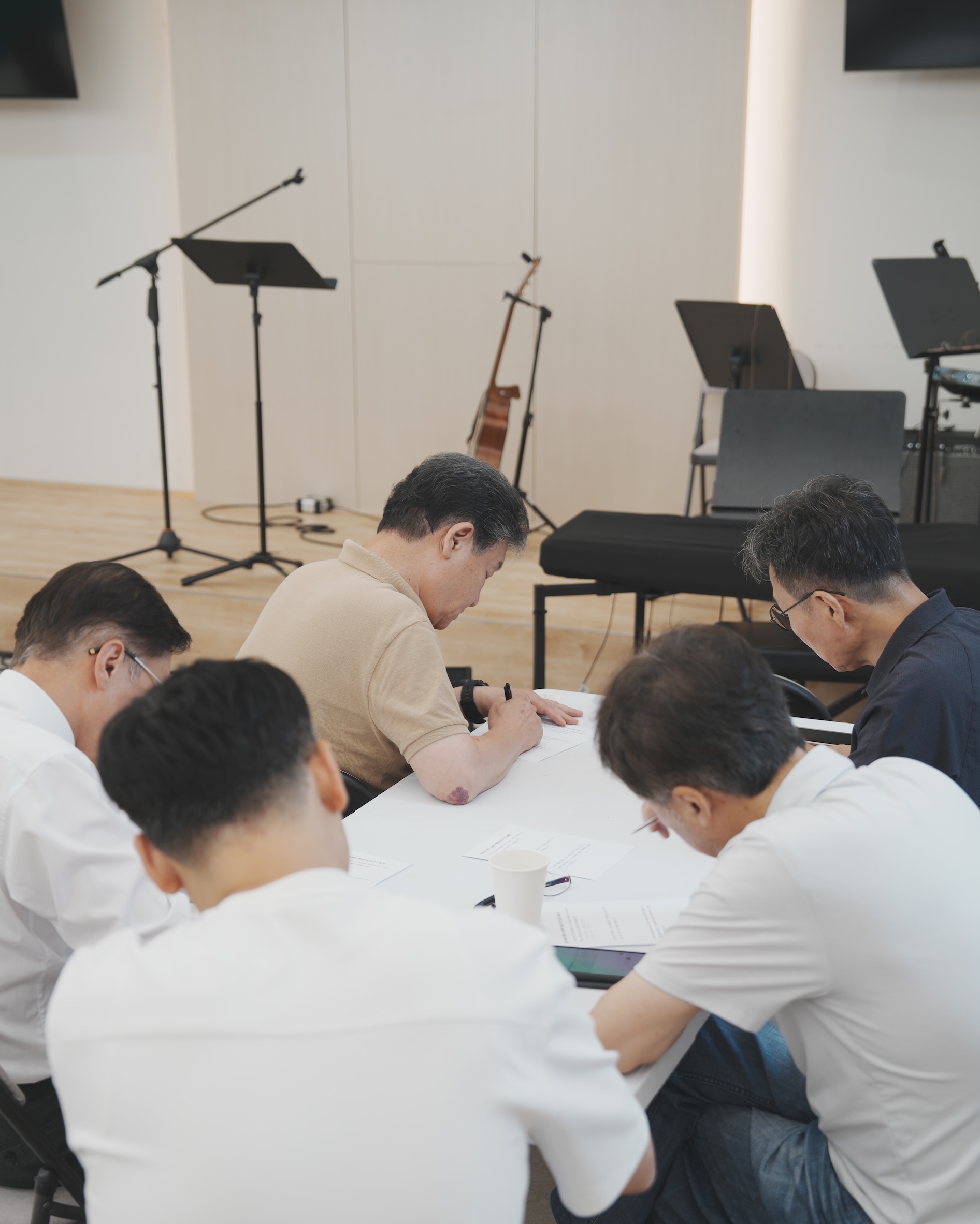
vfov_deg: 38.7
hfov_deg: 31.5
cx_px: 484
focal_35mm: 48
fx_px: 1740
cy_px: 686
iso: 125
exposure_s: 1/50
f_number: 2.8
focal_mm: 42
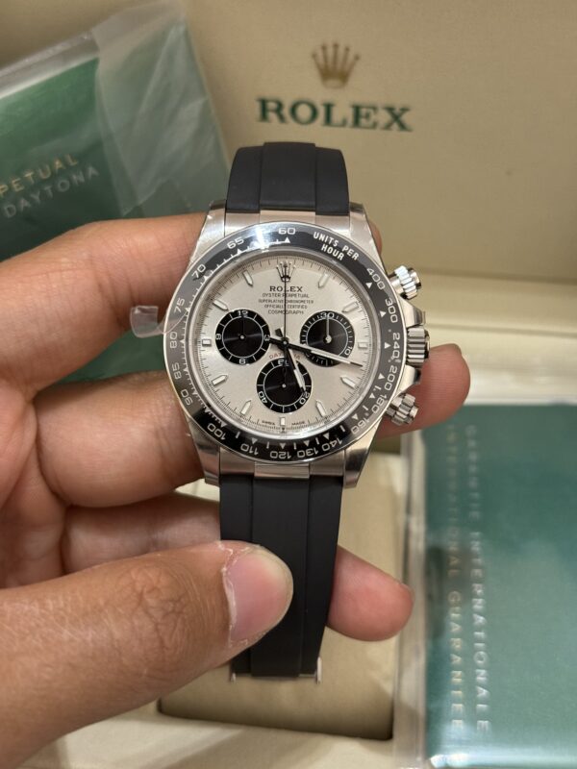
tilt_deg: -56.5
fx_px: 1067
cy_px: 384
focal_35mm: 48
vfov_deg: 39.7
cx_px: 288
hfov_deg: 30.3
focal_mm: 6.76
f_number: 1.78
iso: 400
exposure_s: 1/40
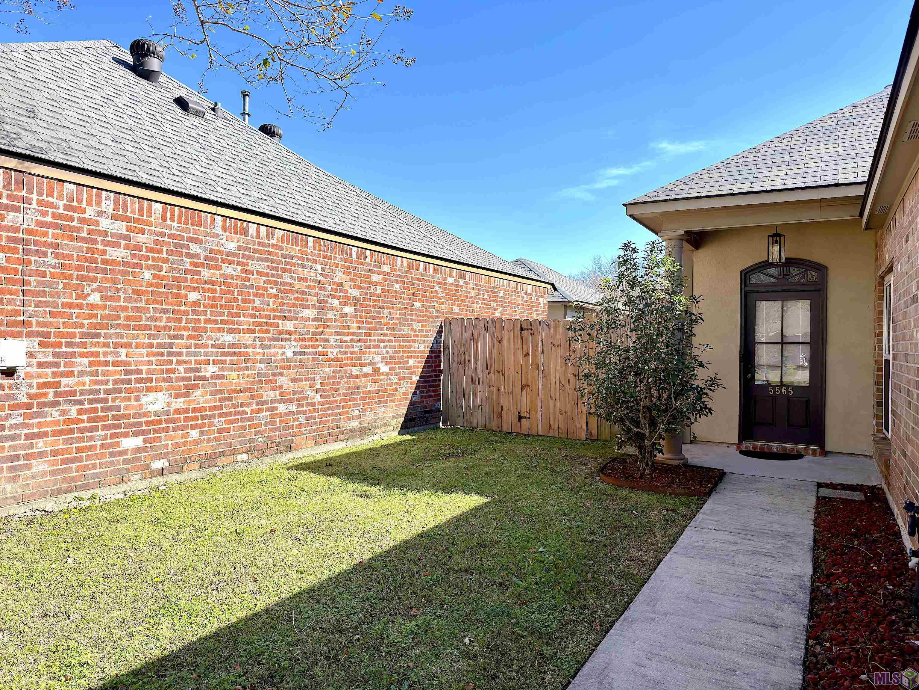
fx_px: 637
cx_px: 460
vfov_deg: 56.8
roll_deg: -1.2
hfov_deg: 71.6
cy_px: 345
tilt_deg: +0.3
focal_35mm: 24
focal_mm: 6.76
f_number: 1.78
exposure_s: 1/2660
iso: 64
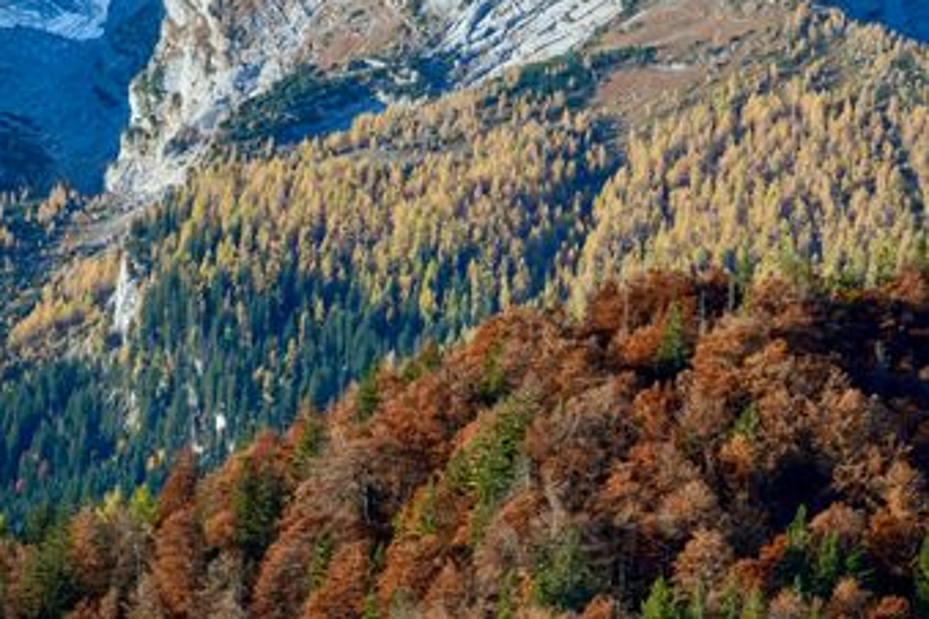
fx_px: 3896
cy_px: 151
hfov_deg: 13.6
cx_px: 464
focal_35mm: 151
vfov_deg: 9.1
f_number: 13
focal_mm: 100
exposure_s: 1/160
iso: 320
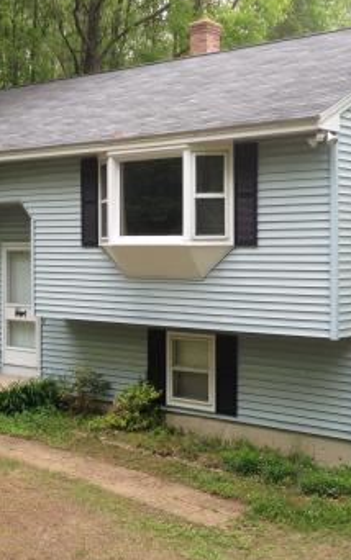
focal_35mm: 63
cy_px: 252
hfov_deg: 20.6
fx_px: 963
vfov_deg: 32.4
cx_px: 210
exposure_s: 1/174
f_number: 2.4
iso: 50
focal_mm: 4.28
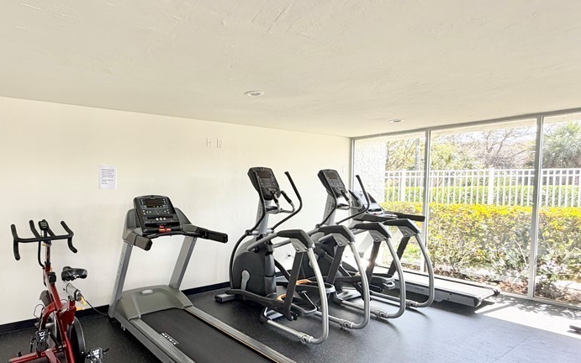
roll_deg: +0.6
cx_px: 185
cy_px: 206
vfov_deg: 54.9
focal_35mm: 22
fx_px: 348
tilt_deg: -3.7
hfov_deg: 76.6
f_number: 2.2
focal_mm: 2.22
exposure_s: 1/121
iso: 100
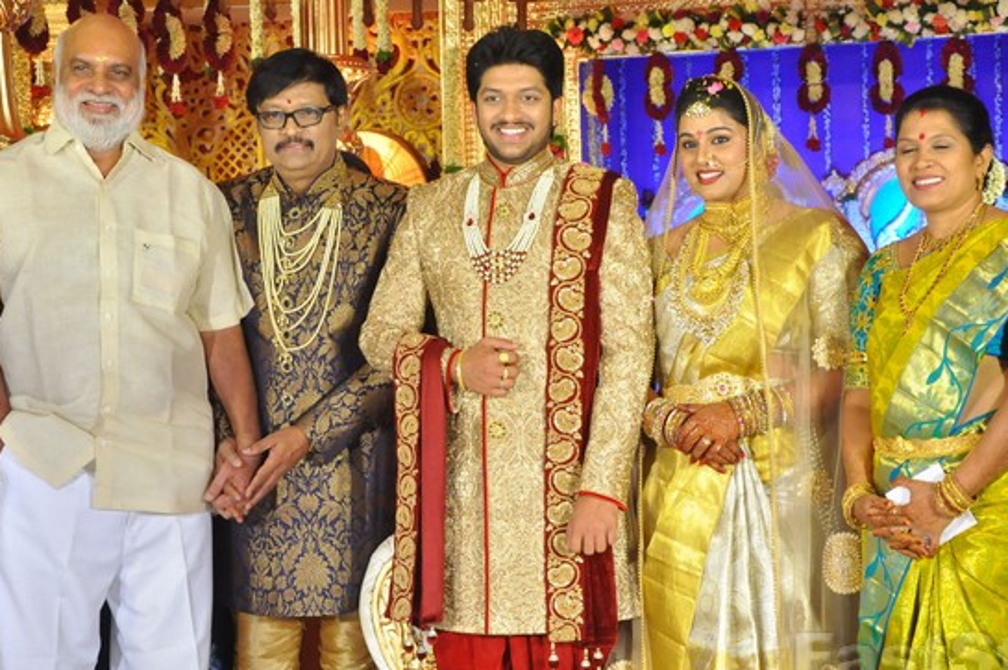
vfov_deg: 15.7
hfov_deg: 23.5
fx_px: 2423
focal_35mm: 87
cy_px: 301
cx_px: 525
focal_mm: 45
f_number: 6.3
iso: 1600
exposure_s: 1/125
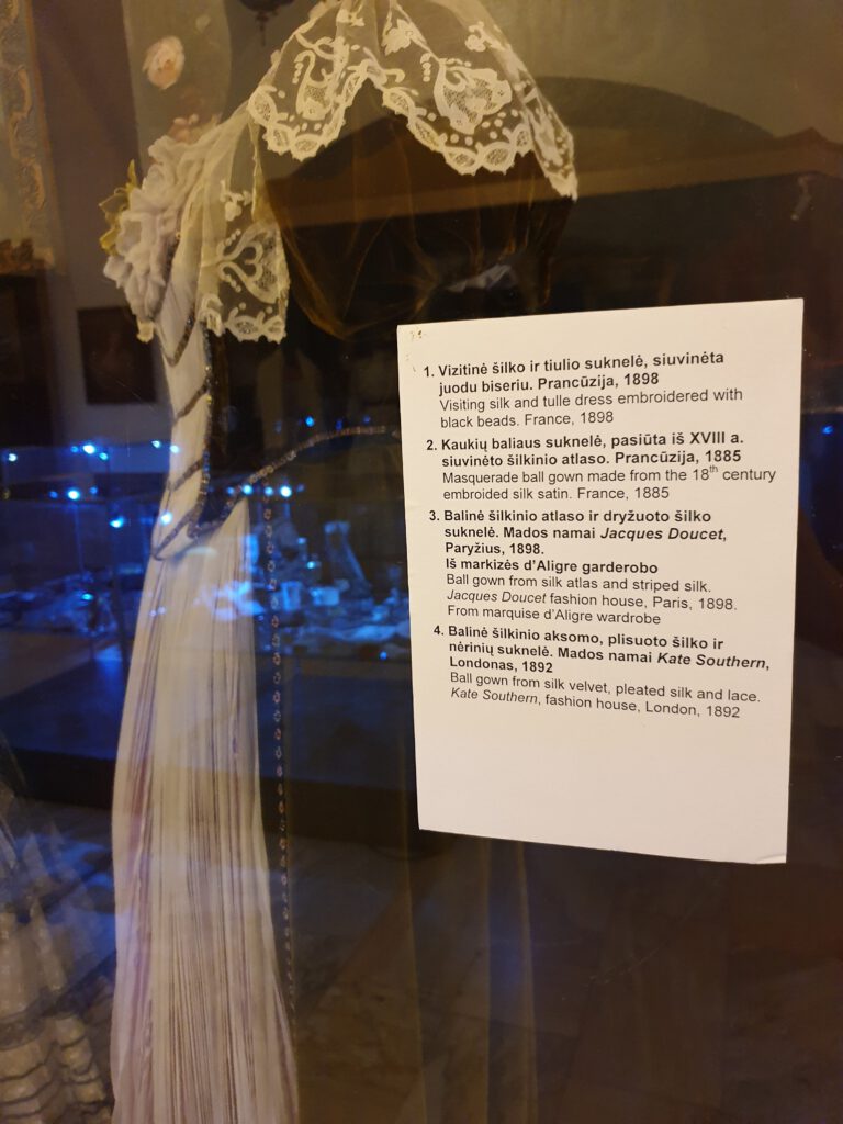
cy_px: 562
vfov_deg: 67.3
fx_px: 844
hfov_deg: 53.1
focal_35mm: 26
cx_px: 422
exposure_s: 1/33
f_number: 1.5
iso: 320
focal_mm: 4.3
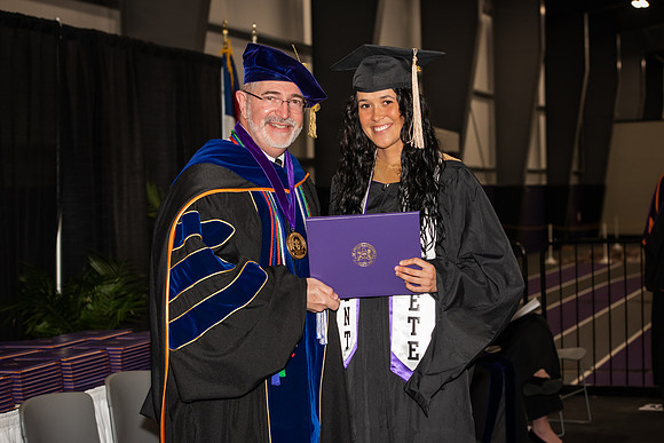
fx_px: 1476
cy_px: 222
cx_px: 332
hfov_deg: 25.4
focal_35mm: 80
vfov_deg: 17.1
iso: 1000
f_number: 5.6
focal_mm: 80
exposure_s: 1/200
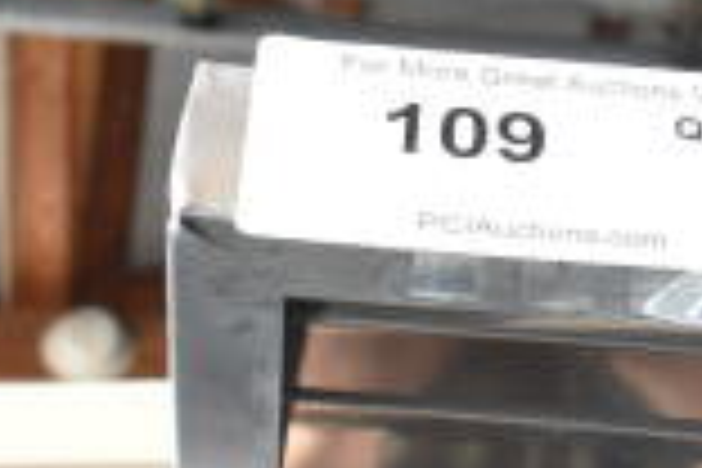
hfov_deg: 14.2
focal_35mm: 129
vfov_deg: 10.6
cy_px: 317
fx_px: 2515
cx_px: 1228
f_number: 5
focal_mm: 22
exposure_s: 1/100
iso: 1600
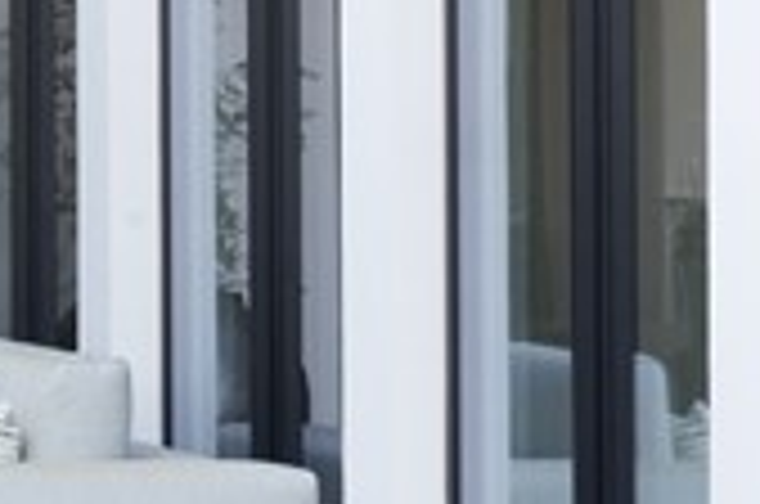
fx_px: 6511
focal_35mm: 309
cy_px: 238
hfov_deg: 6.2
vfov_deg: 4.4
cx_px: -1477
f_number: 14
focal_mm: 48
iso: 200
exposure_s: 1/6
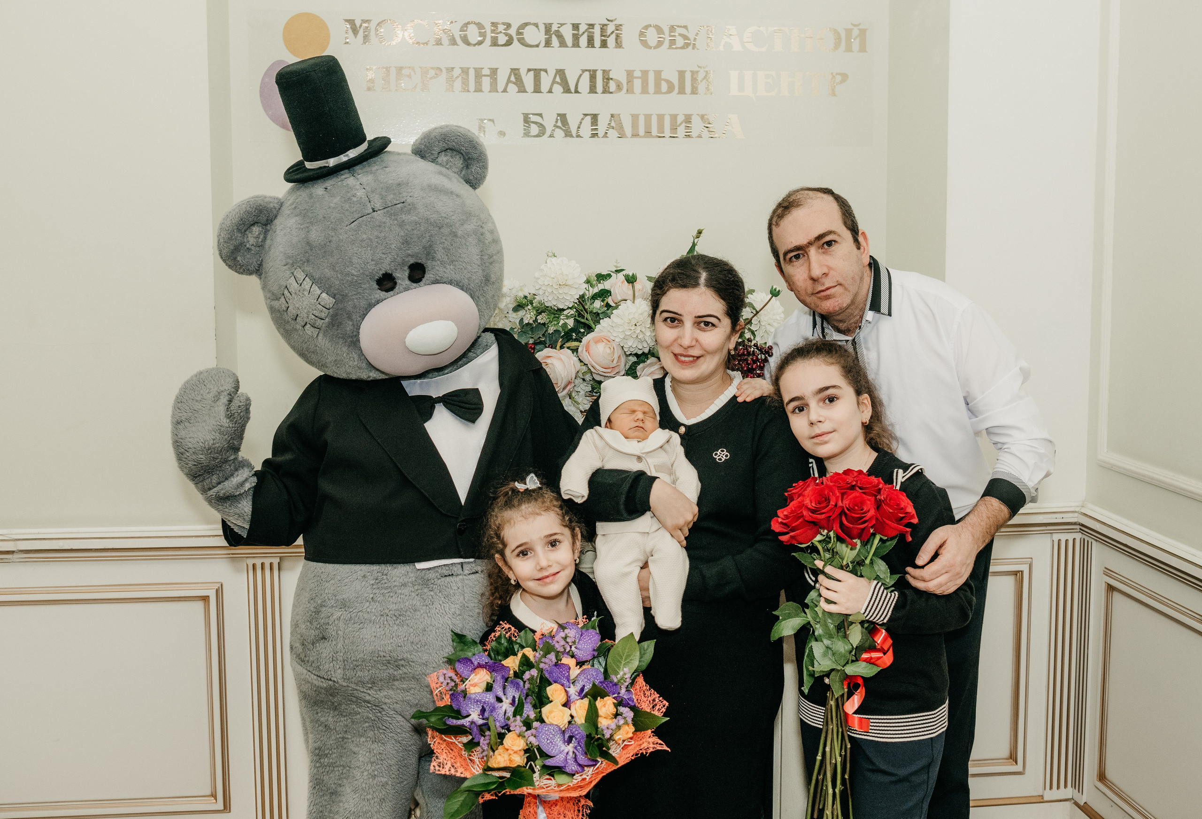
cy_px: 387
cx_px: 613
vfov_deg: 32.6
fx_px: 1399
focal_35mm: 42
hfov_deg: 46.5
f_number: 4.5
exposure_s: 1/160
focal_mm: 30
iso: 320
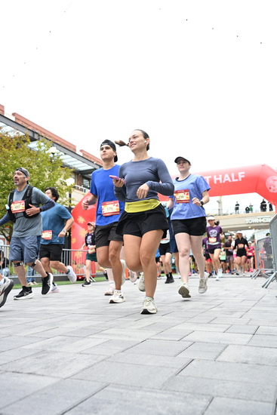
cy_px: 208
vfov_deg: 60.3
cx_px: 138
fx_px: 358
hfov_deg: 42.3
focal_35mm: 31
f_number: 4
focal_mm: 31
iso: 2000
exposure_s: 1/640
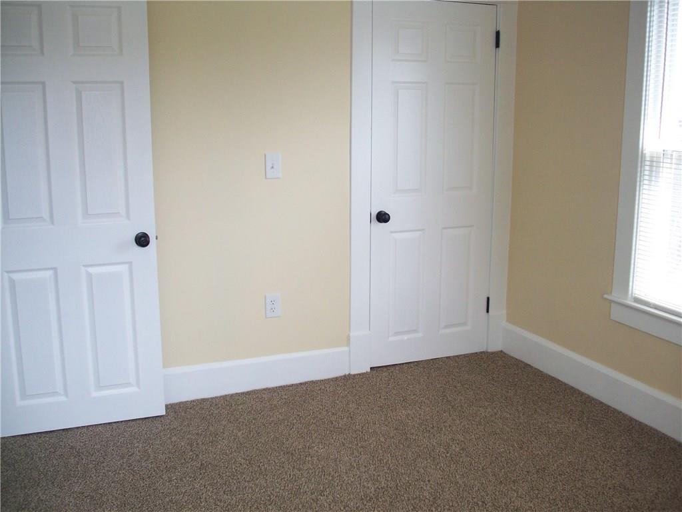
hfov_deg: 50.1
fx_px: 729
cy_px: 256
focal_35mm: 37
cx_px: 341
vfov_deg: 38.7
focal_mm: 6.2
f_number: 2.8
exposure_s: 1/54
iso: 80
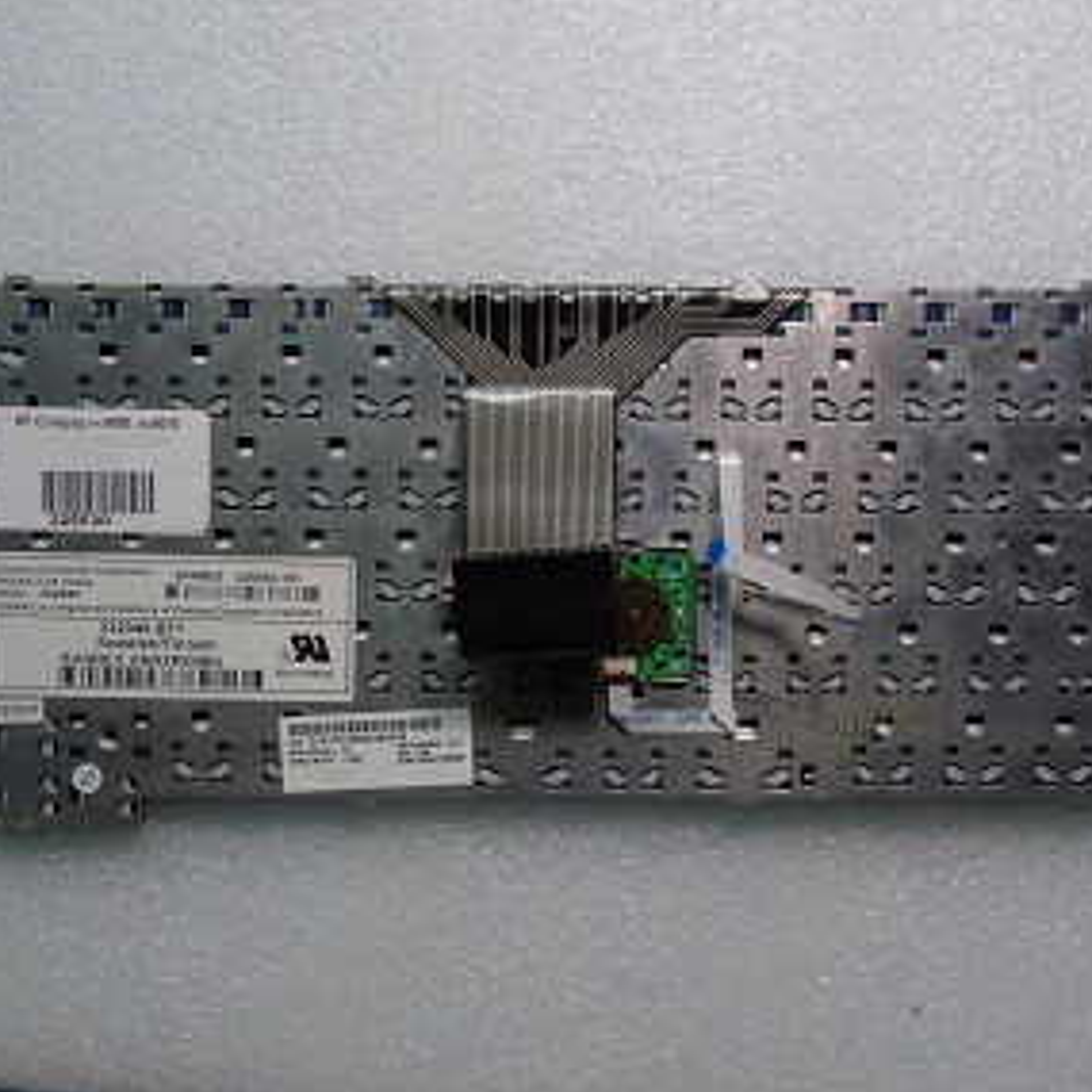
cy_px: 540
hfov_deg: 46.0
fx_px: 1285
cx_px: 559
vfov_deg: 46.0
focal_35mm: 36
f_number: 6.4
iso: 400
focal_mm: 5.2
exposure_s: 1/50
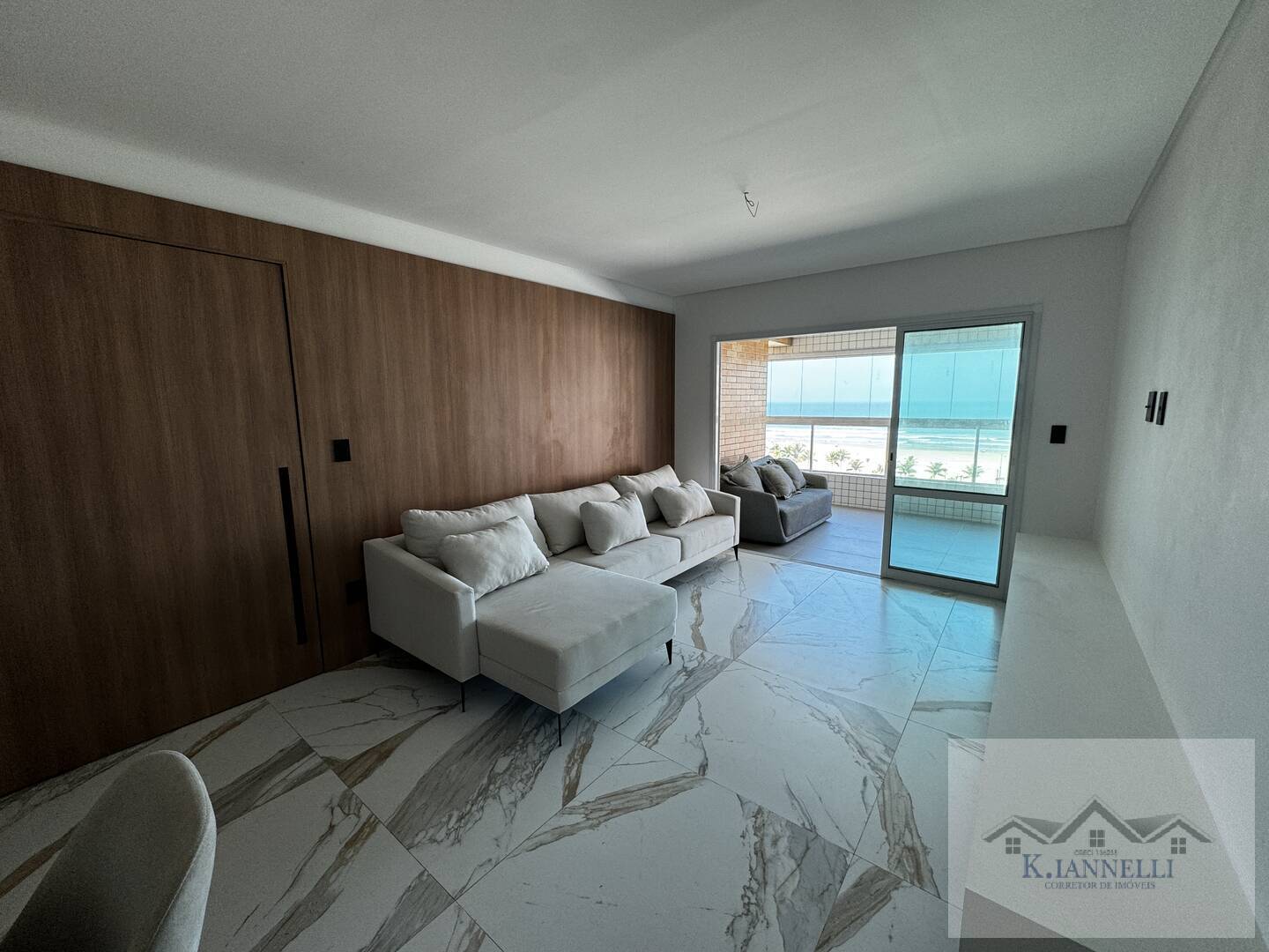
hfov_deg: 102.1
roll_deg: -0.1
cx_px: 634
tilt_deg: -8.8
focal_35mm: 14
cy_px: 476
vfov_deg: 85.7
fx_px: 513
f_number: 2.2
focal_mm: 2.22
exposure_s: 1/99
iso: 80
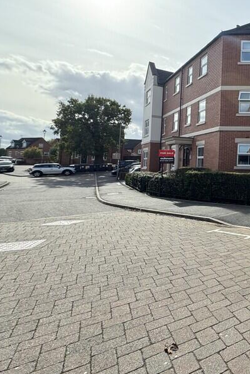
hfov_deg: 36.3
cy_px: 149
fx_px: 260
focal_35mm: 25
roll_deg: -0.5
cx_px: 316
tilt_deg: +2.1
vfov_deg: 70.7
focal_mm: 2.22
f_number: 2.2
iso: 40
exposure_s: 1/720
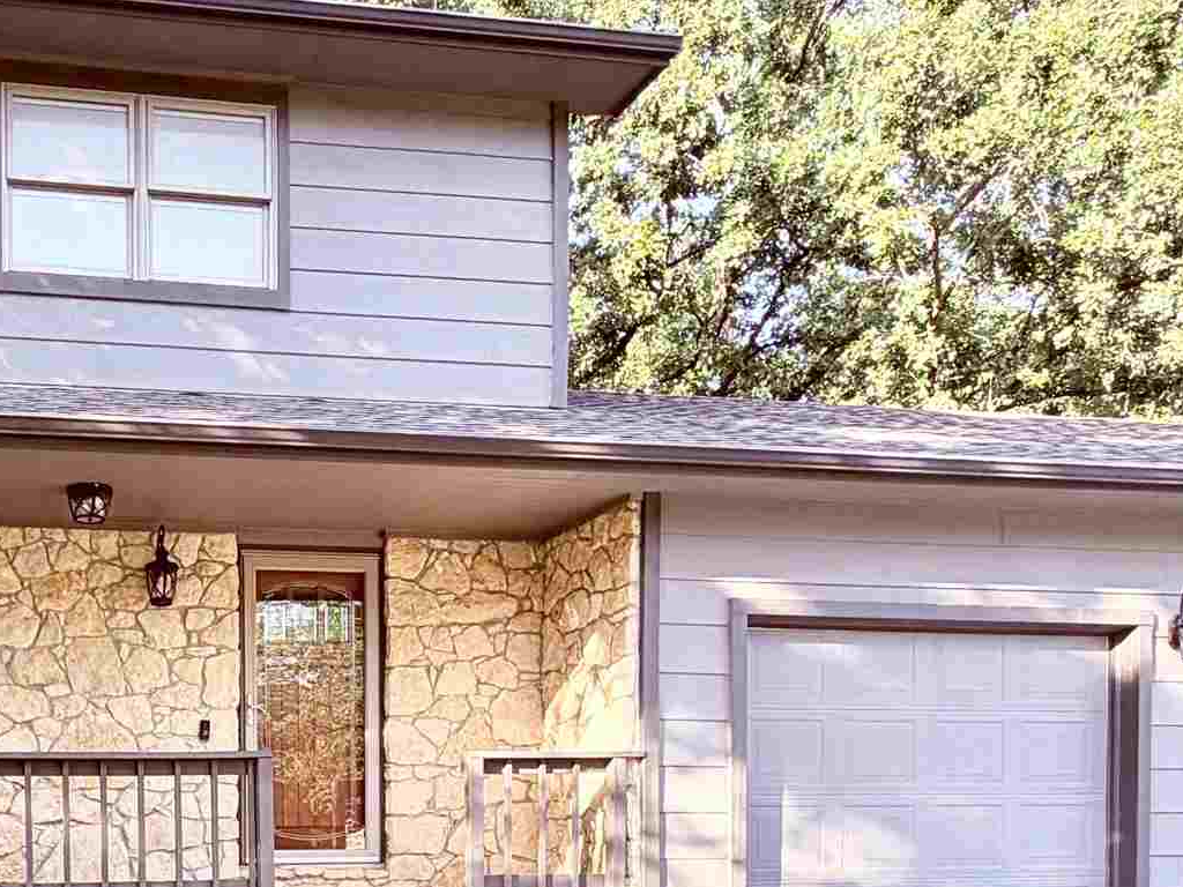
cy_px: 904
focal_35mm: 42
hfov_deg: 41.4
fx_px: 1435
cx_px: 124
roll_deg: +1.6
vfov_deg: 31.5
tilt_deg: -1.6
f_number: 2.2
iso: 50
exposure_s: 1/140
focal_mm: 2.22
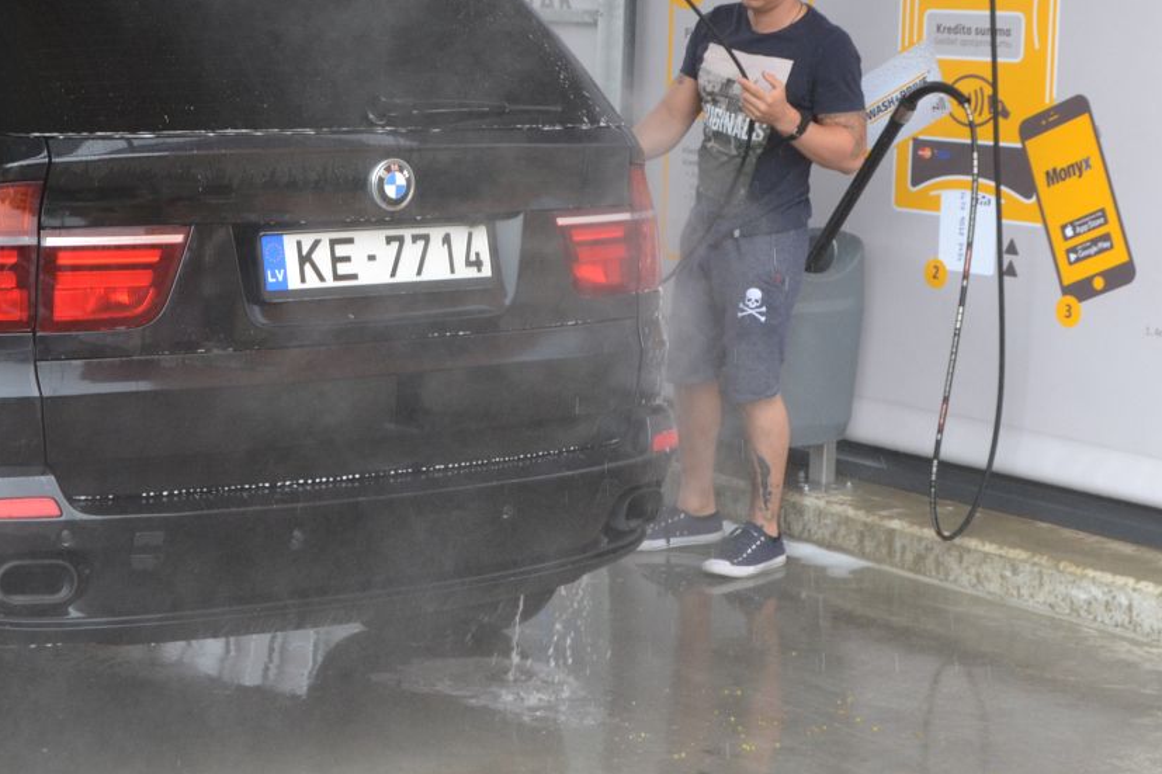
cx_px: 374
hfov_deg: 25.6
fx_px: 2546
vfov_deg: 17.2
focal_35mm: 79
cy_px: 176
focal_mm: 29
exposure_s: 1/125
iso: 400
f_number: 10
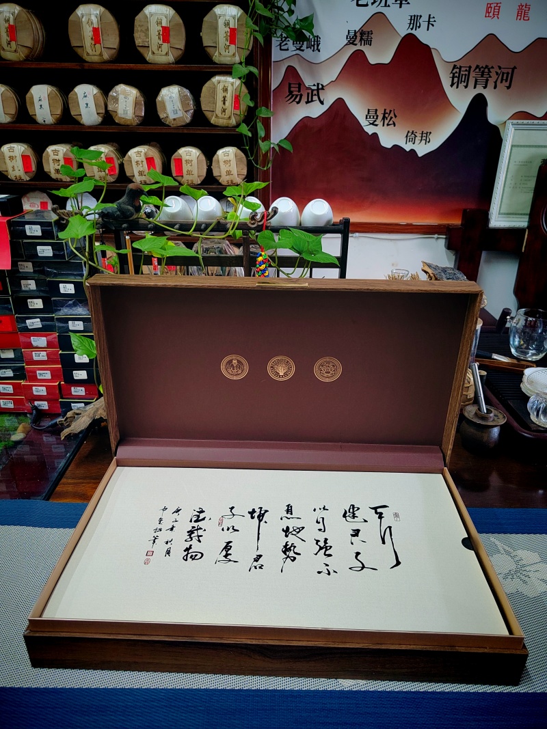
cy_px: 364
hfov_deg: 58.9
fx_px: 485
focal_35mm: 23
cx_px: 274
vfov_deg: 73.9
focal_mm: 5.52
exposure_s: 1/50
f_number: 1.9
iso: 1669
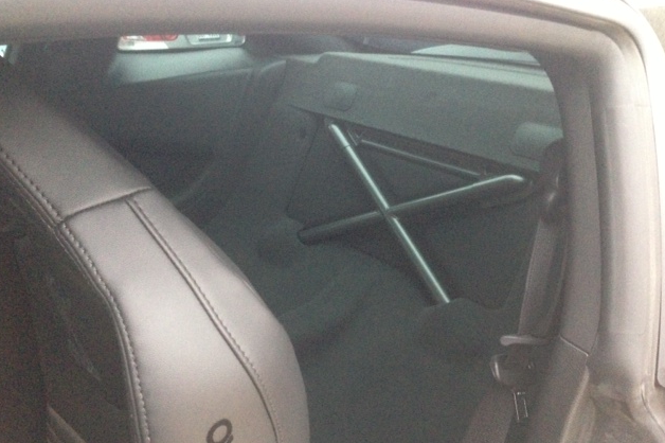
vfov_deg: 37.8
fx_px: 646
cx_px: 328
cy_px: 248
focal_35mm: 35
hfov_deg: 54.5
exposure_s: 1/15
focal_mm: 4.13
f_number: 2.4
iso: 800
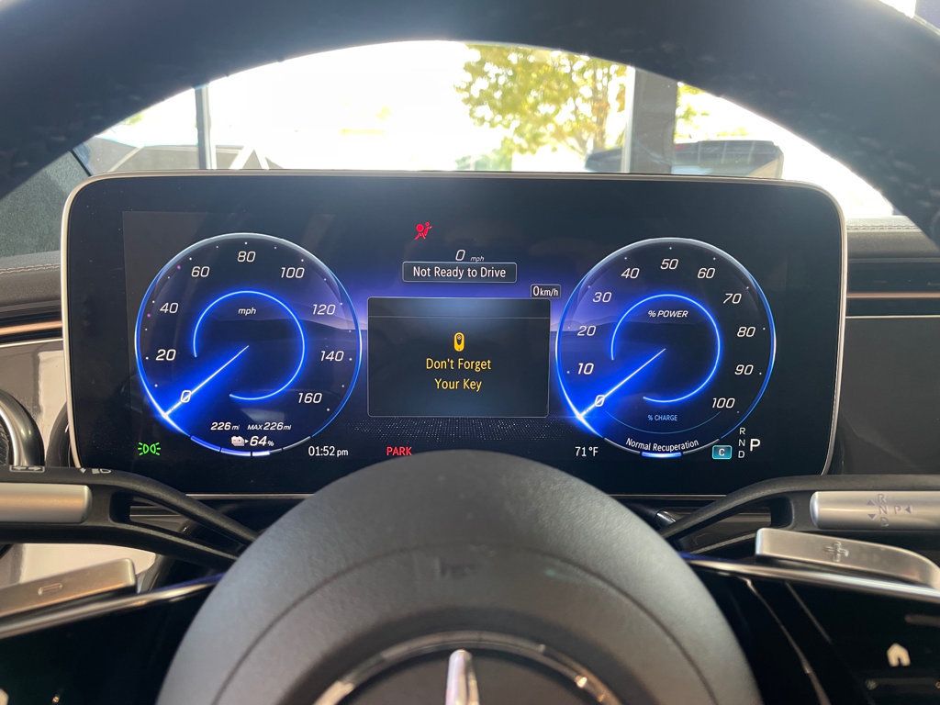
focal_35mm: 26
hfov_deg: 67.3
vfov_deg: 53.1
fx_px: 706
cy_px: 352
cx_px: 470
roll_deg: -0.9
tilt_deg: -12.0
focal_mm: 4.2
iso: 100
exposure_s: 1/60
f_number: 1.6
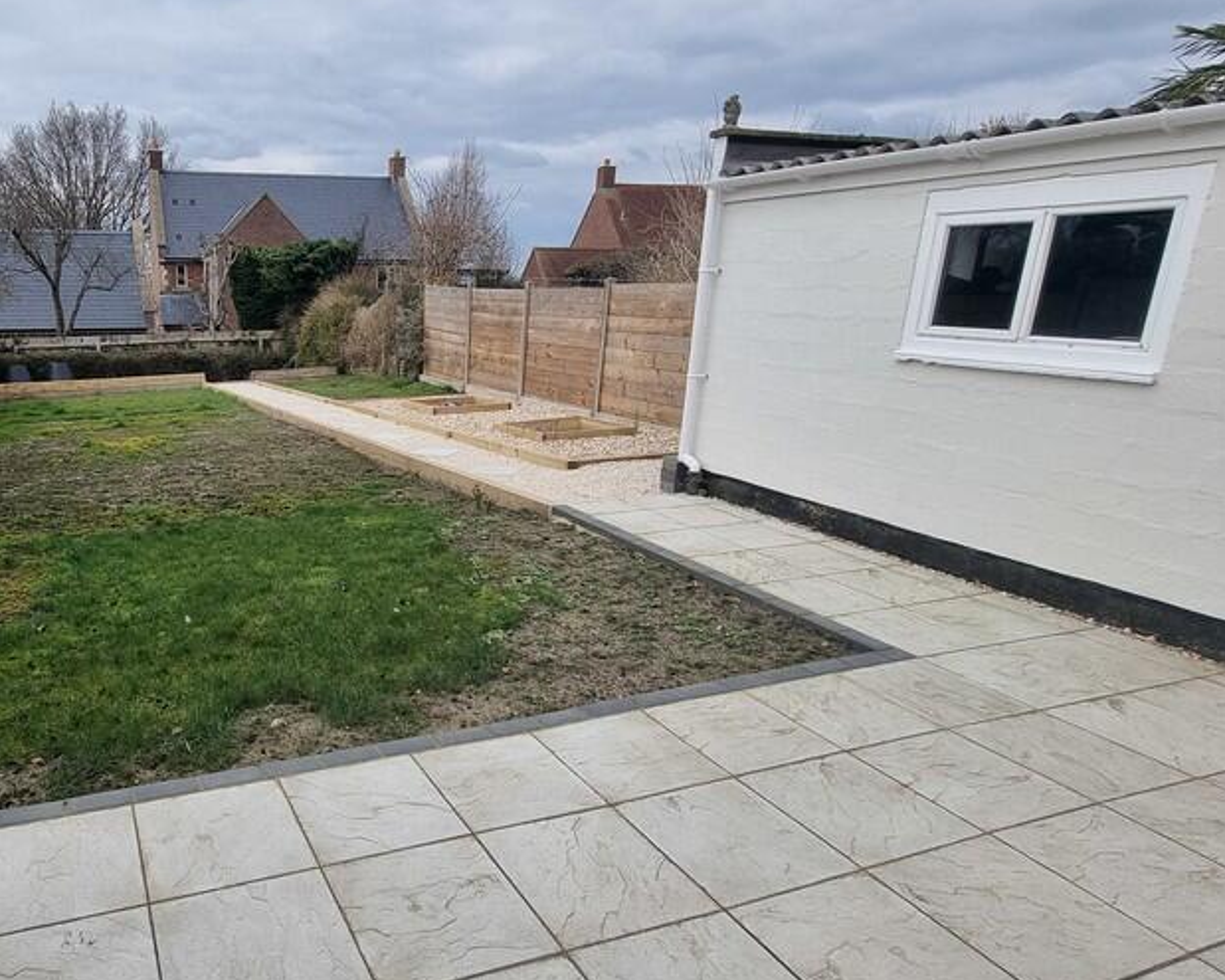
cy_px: 517
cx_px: 315
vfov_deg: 65.5
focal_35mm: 21
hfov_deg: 72.6
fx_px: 761
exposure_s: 1/1056
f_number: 2.2
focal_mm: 2.2
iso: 50
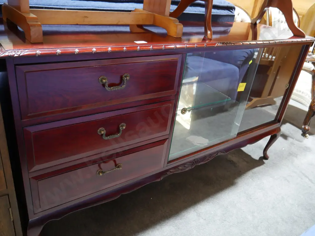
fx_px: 255
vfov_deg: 49.8
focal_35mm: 28
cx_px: 158
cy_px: 118
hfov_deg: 63.4
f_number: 3.5
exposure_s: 1/60
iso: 1600
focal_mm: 14
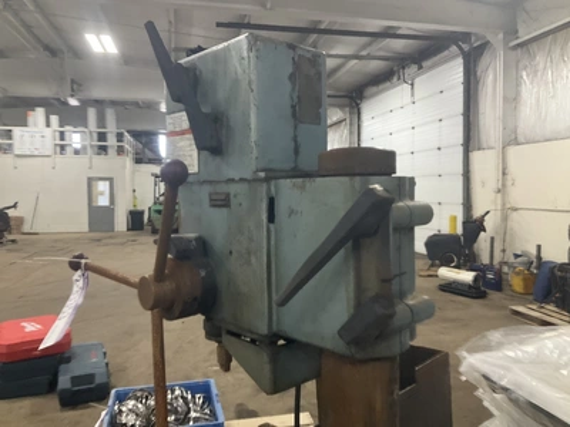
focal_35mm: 29
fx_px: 478
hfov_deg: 61.7
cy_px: 214
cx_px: 285
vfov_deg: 48.2
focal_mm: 3
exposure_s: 1/60
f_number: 1.8
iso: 200
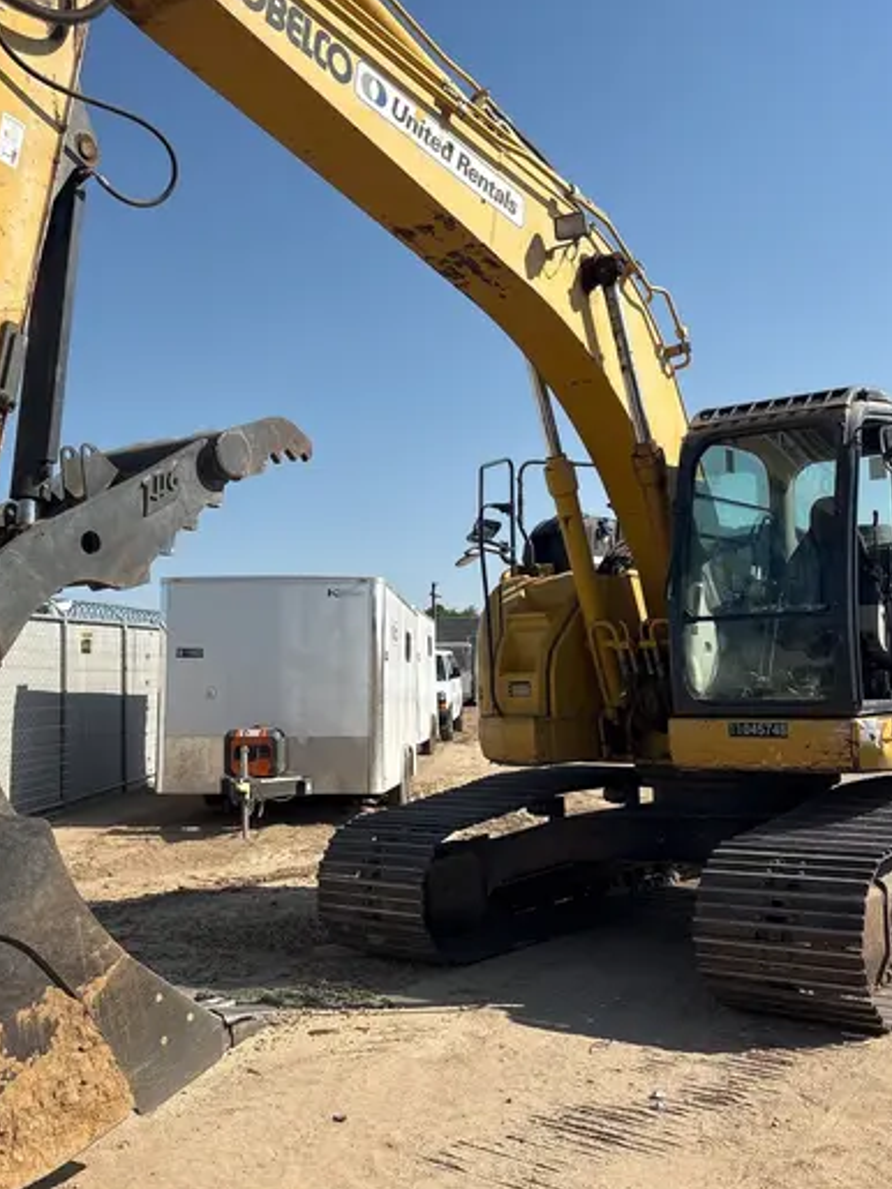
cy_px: 569
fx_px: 1272
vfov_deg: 50.1
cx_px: 404
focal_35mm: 37
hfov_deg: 38.6
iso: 50
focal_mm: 5.96
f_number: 1.6
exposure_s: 1/4329
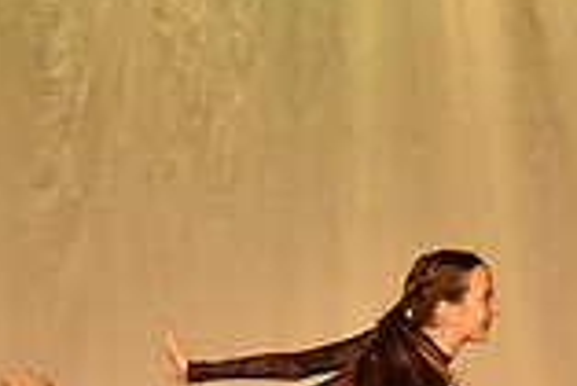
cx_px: 625
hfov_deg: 4.4
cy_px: 572
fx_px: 7412
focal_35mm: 462
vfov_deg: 3.0
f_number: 4.5
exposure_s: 1/250
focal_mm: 125
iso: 2000
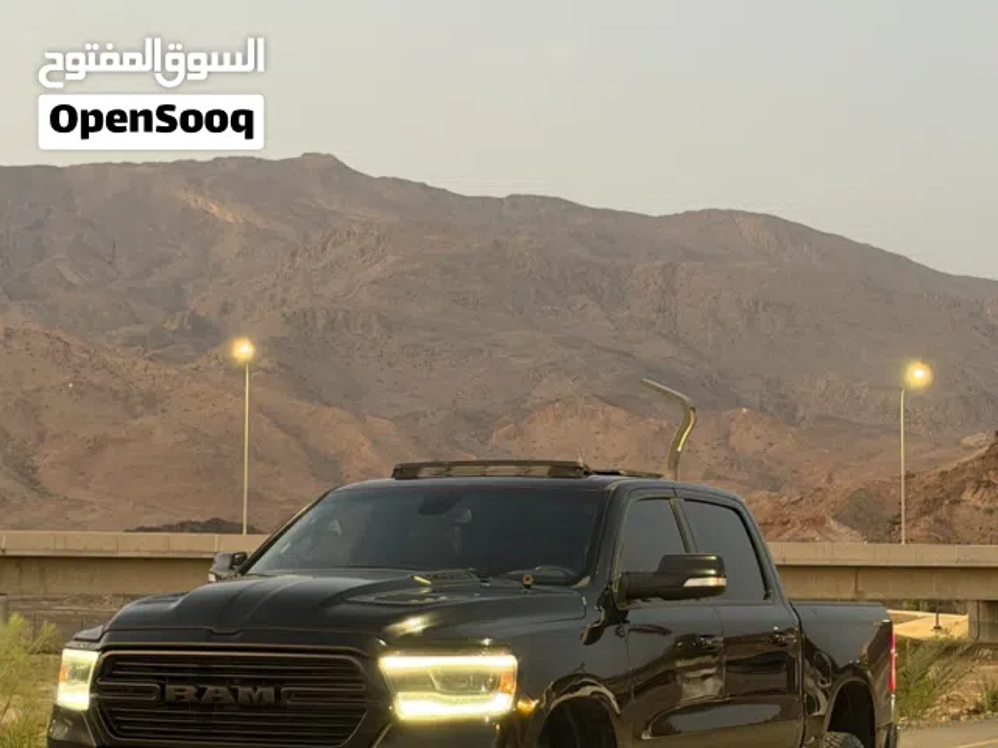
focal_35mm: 48
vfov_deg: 30.3
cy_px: 374
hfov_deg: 39.7
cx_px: 499
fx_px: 1384
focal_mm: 6.76
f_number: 1.78
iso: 500
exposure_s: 1/33
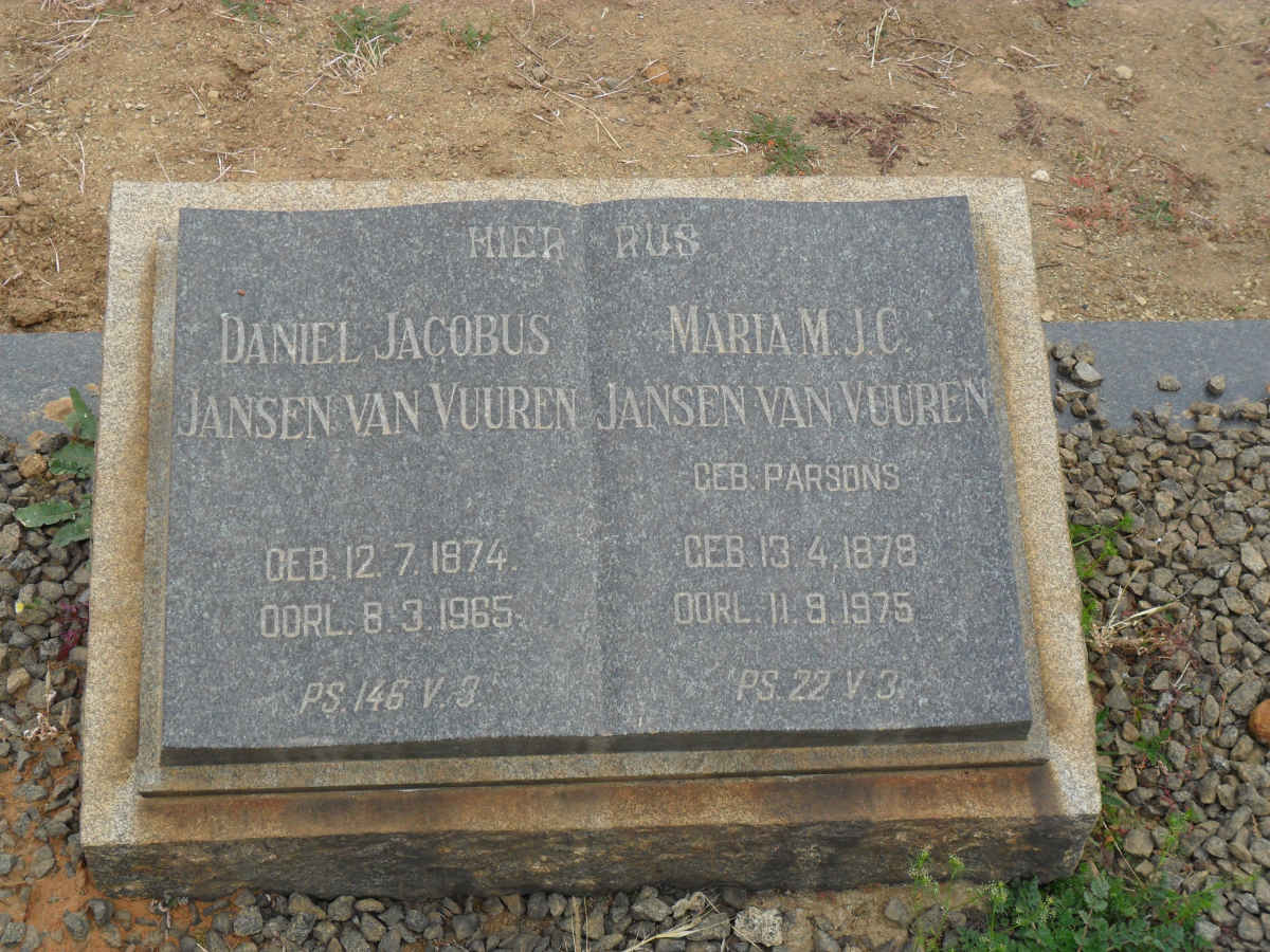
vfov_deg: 28.0
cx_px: 635
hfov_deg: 36.8
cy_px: 476
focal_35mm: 52
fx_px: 1908
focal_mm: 9.3
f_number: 5
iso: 100
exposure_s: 1/180
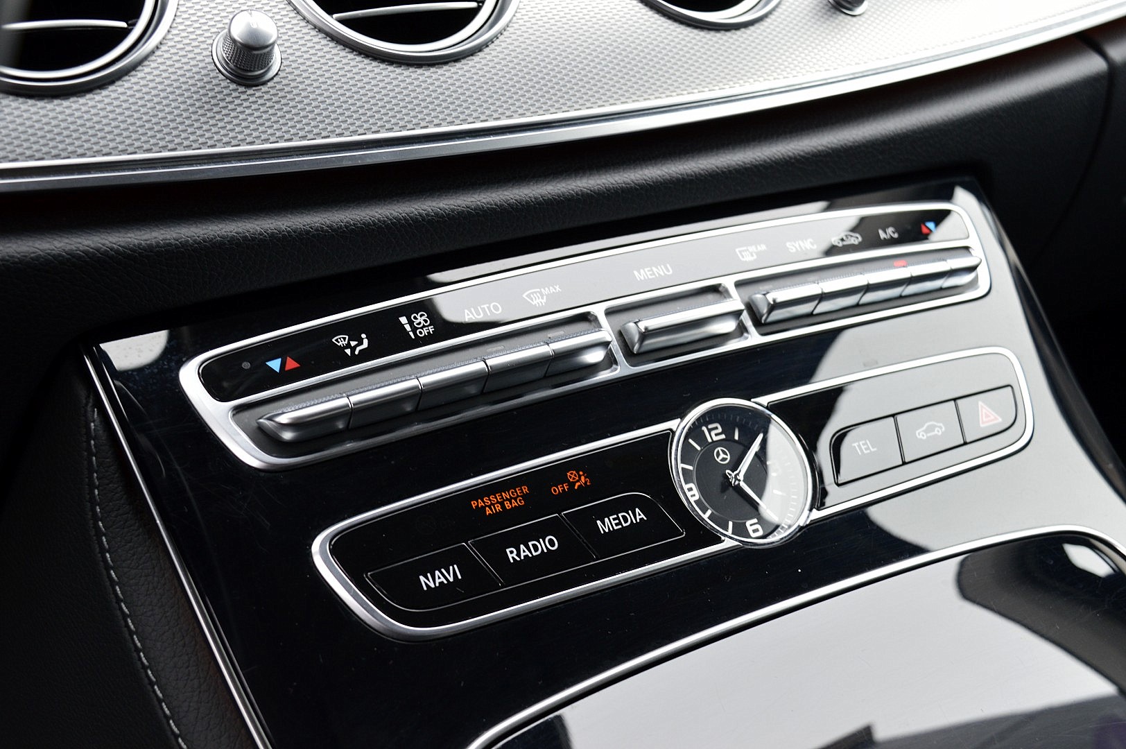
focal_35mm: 48
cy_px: 374
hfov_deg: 41.1
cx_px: 563
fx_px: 1500
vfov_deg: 28.0
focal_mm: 32
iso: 500
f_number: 8
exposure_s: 1/60
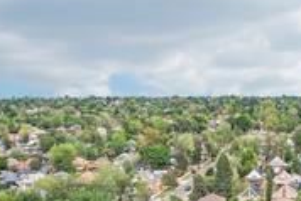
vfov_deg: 16.3
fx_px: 661
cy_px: 263
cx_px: 325
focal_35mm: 79
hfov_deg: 24.1
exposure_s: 1/1000
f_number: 2.8
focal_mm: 8.4
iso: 110
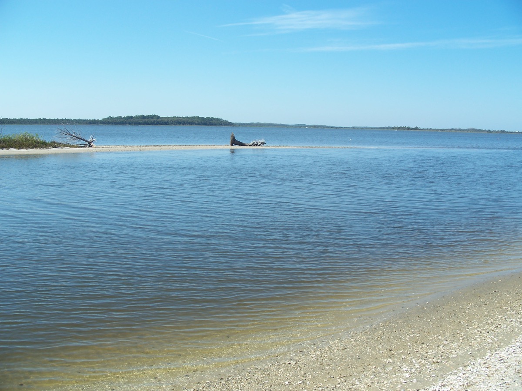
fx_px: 558
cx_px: 261
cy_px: 196
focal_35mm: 37
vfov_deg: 38.7
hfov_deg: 50.1
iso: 64
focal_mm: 7.8
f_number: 4
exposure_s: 1/400
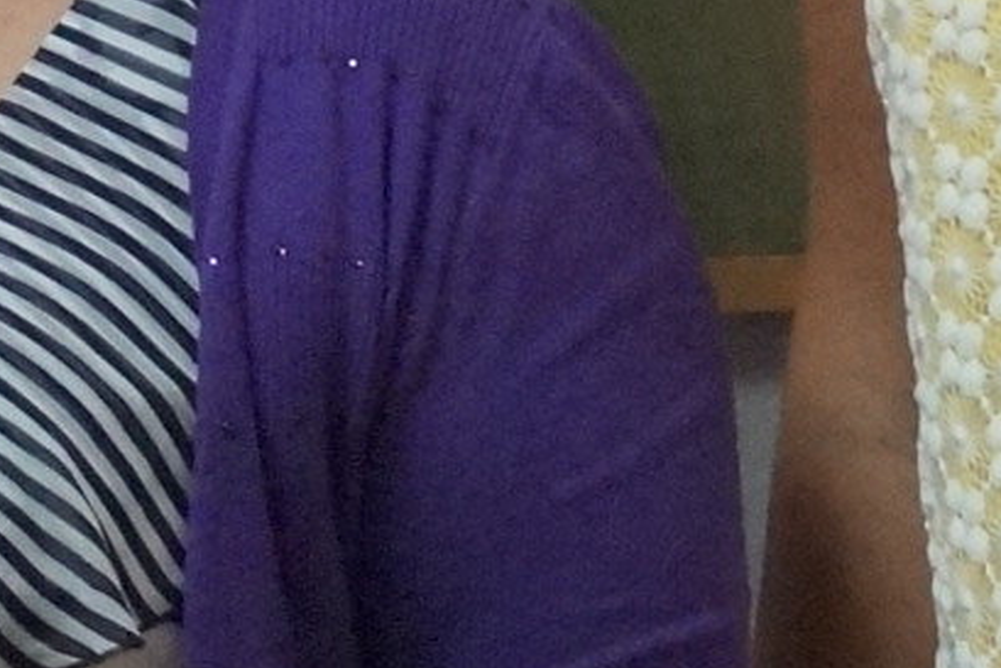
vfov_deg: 2.7
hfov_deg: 4.1
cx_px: 1515
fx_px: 13963
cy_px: 88
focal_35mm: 502
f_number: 5.6
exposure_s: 1/100
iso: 3200
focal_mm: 50
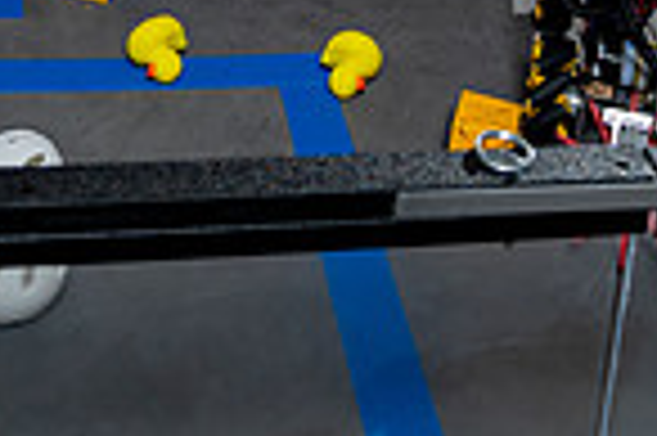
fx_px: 1349
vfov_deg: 13.9
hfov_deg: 27.3
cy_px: -562
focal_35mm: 74
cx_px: 400
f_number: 4.5
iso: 100
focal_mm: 24
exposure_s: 1/250
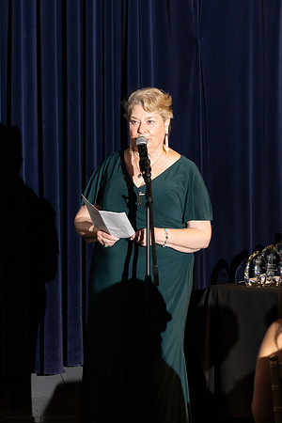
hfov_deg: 6.1
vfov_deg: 9.1
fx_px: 2644
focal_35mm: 225
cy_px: 212
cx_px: 141
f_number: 5
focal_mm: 150
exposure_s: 1/200
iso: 2500
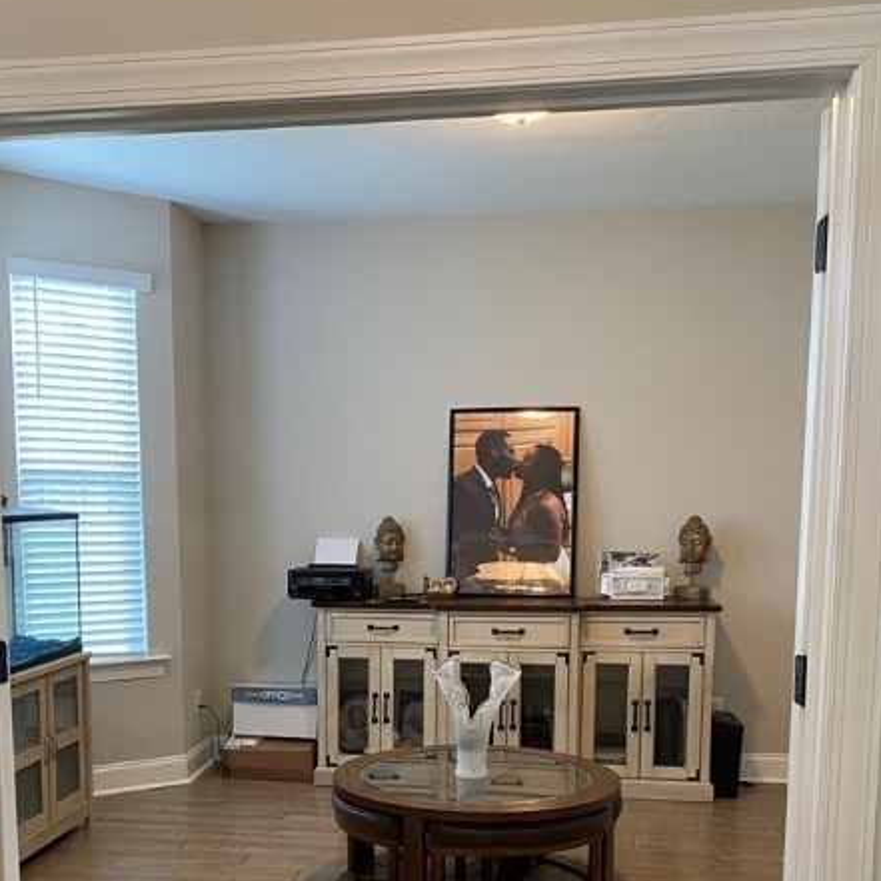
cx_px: 348
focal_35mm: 40
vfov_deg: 40.5
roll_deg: -0.3
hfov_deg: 41.6
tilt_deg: -7.0
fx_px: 1152
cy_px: 673
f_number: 1.8
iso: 125
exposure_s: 1/60
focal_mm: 4.25
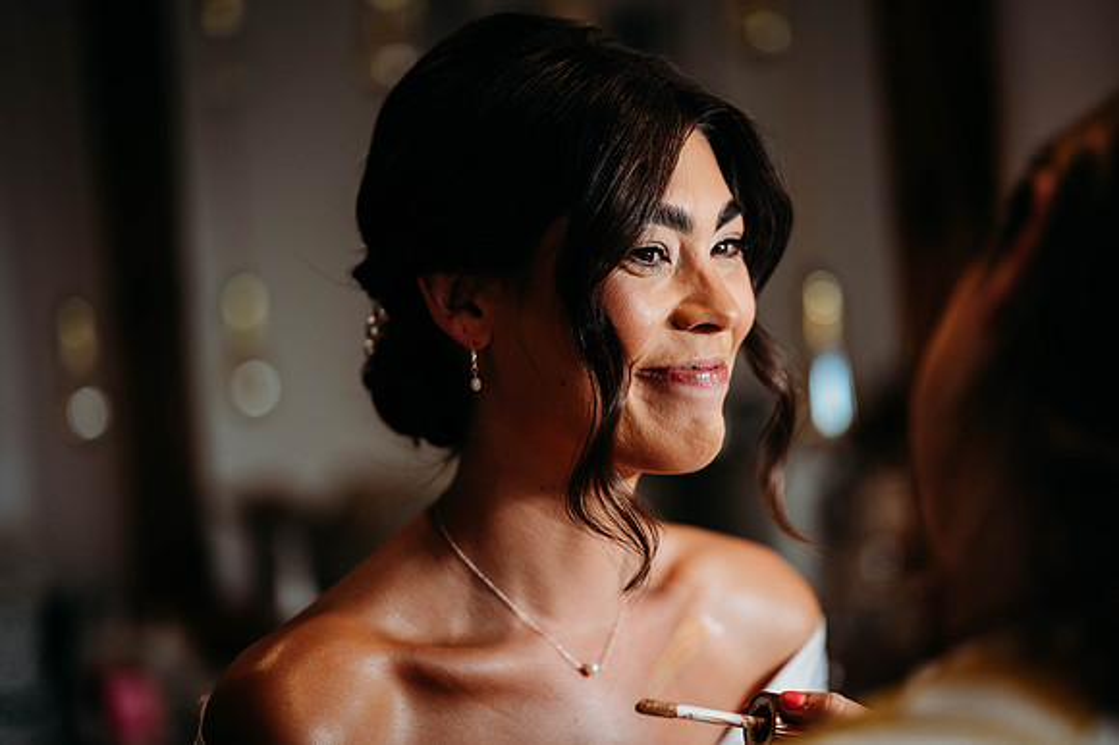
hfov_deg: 23.9
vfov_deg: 16.1
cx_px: 560
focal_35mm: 85
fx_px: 2640
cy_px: 372
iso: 110
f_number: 1.8
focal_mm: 85
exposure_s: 1/200
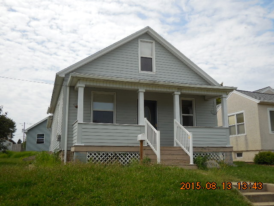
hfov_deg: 55.4
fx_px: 261
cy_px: 103
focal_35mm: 33
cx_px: 137
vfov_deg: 42.9
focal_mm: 5.9
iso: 125
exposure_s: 1/1250
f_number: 3.7
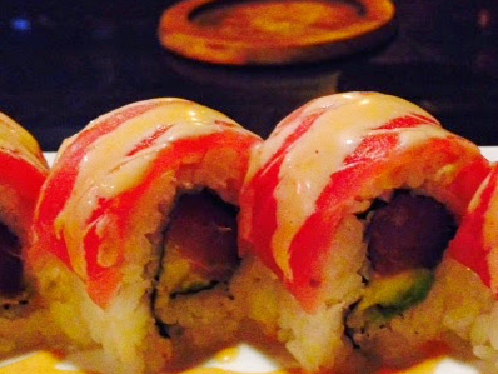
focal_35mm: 53
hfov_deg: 36.1
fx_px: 763
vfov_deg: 27.5
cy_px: 215
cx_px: 263
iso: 800
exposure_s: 1/15
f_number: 2.4
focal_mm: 4.12
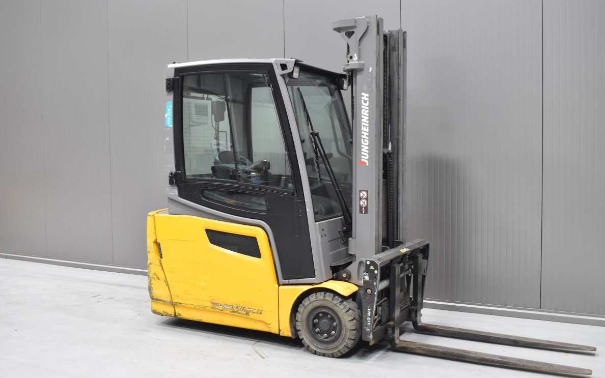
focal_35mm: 36
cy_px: 190
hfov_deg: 54.6
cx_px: 301
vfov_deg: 35.8
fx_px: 586
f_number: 5
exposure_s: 1/30
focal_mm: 23
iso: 1600
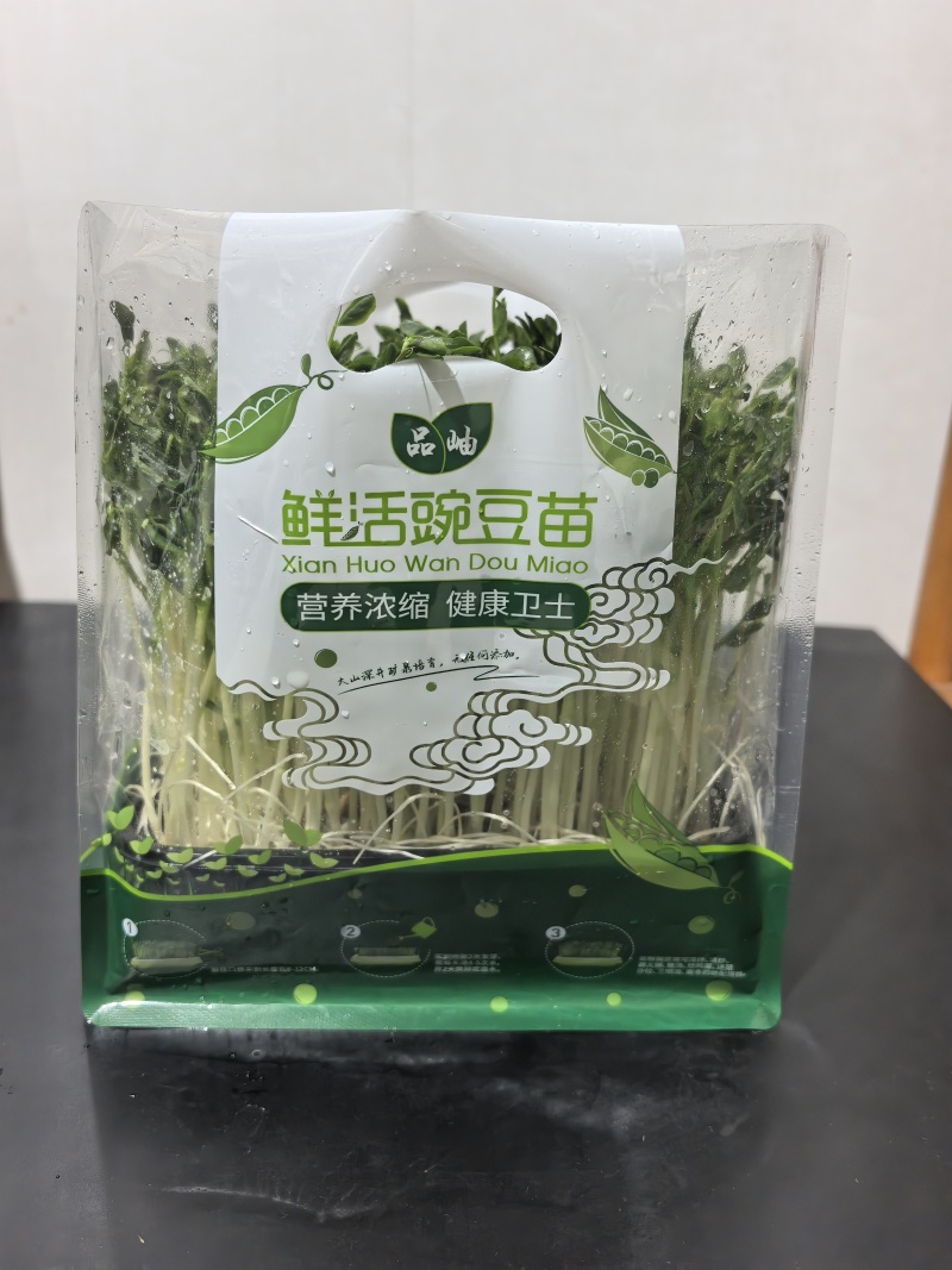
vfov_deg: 65.3
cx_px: 476
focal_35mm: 27
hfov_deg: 51.3
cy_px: 635
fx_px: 990
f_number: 2
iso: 640
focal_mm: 6.98
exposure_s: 1/33.3
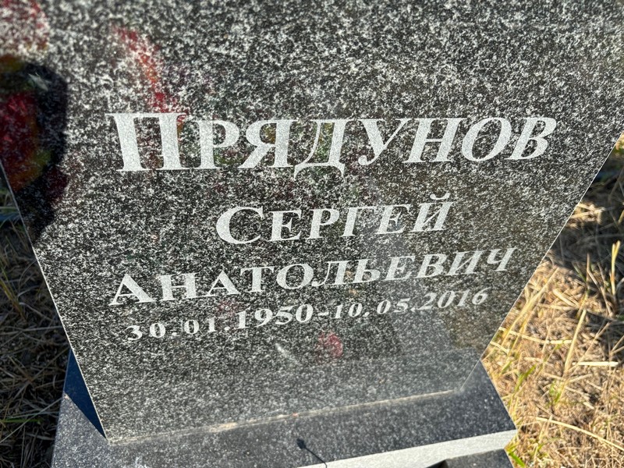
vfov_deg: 53.1
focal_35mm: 26
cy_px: 234
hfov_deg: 67.3
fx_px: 469
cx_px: 312
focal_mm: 5.96
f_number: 1.6
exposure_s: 1/1058
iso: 50
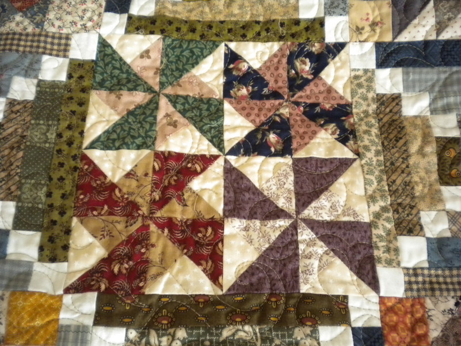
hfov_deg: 52.6
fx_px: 466
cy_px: 173
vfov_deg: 40.7
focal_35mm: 35
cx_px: 230
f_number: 3.1
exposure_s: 1/63
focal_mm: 6.3
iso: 400
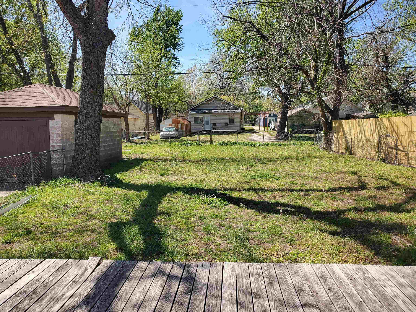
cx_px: 208
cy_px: 156
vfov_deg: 53.1
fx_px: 312
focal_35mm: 26
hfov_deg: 67.3
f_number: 2.4
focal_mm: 4.3
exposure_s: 1/924
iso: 50
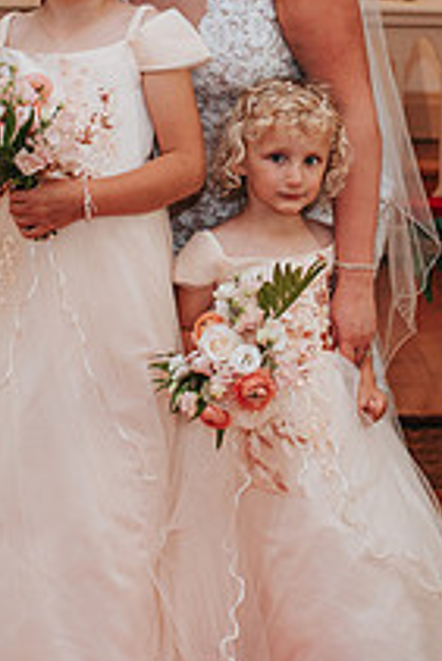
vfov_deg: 18.0
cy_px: 149
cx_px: 229
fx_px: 2078
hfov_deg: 12.1
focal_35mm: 113
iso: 1000
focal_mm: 35
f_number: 3.2
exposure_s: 1/200
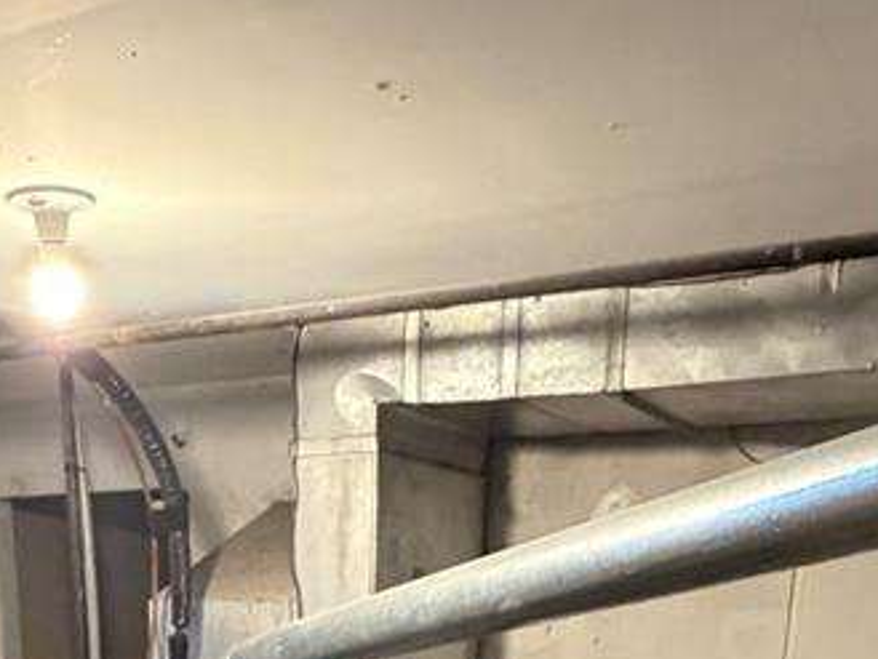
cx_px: 251
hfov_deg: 36.8
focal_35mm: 51
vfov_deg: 22.7
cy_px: 1019
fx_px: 1294
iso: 800
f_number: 2.2
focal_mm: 2.22
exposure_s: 1/60
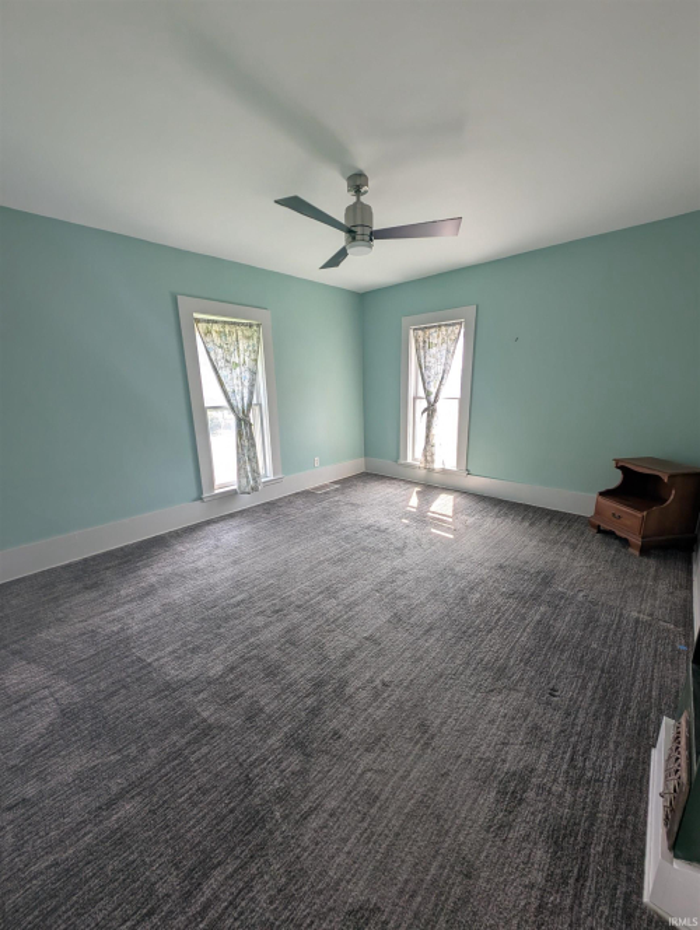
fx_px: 323
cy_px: 465
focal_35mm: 12
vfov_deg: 110.5
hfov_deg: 94.6
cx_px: 350
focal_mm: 2.23
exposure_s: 1/65.7
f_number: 1.95
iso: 41
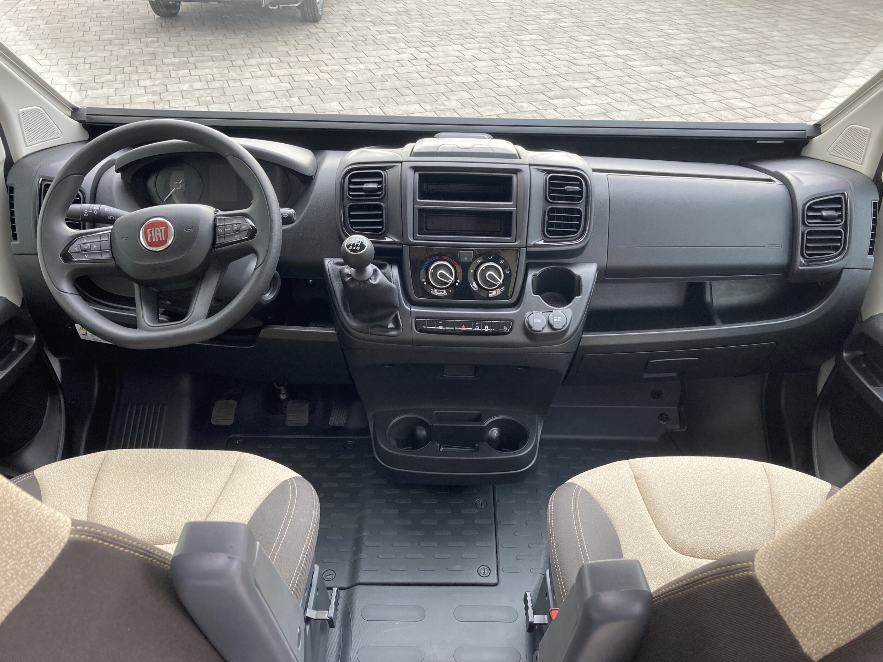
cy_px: 331
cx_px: 442
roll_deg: -0.1
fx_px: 714
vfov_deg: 49.7
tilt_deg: -34.3
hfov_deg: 63.4
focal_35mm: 28
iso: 64
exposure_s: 1/121
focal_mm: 3.99
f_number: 1.8
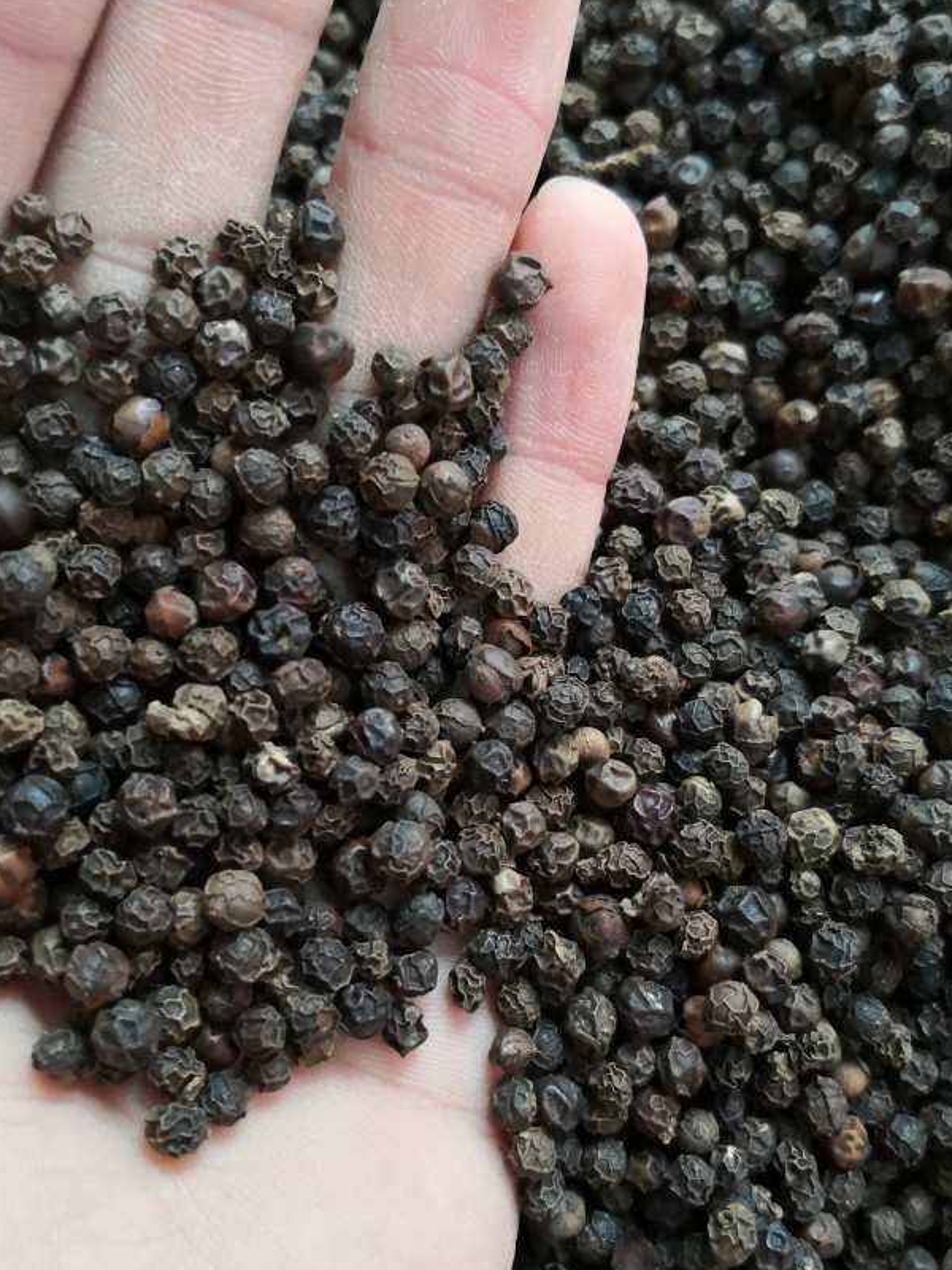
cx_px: 451
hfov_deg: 39.6
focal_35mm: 36
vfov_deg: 51.3
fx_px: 1320
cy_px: 661
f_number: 1.6
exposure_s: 1/25
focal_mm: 3.95
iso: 400
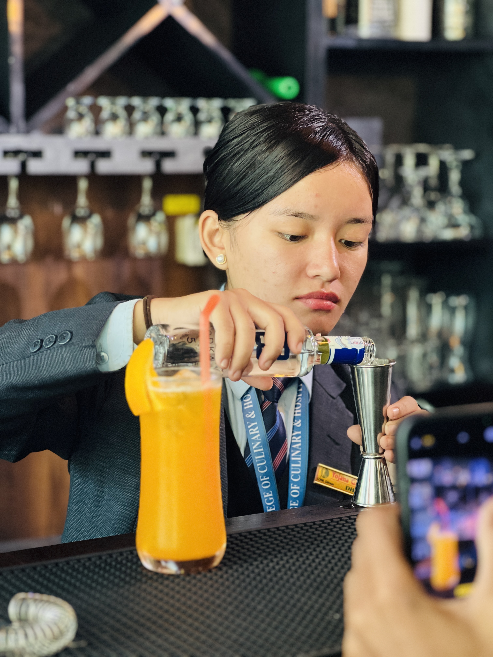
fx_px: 1462
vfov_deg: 25.3
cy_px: 328
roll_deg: +0.1
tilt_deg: -5.1
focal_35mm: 77
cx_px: 246
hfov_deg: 19.1
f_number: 2.8
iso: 320
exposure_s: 1/33
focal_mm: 9
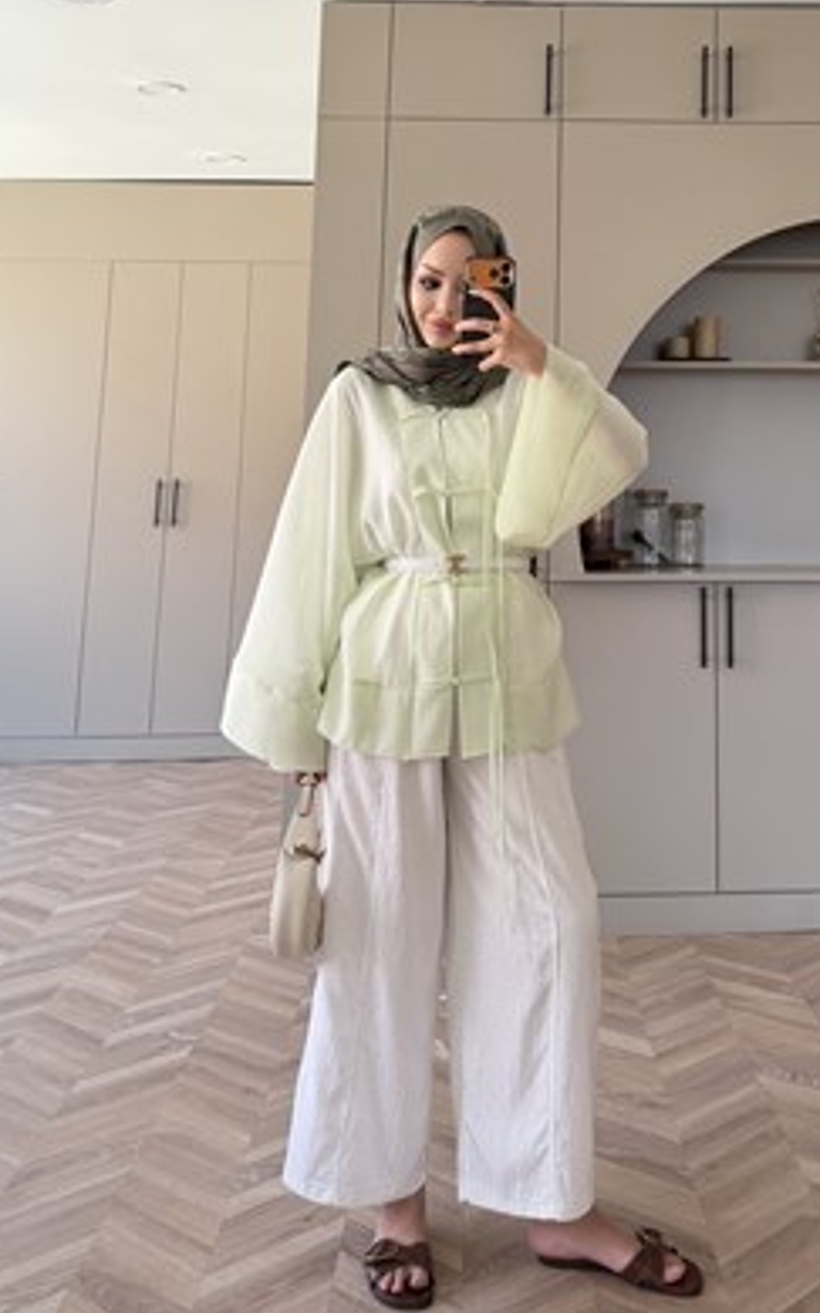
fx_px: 966
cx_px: 472
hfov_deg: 45.9
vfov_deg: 68.4
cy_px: 653
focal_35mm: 27
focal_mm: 6.76
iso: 80
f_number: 1.78
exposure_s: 1/121
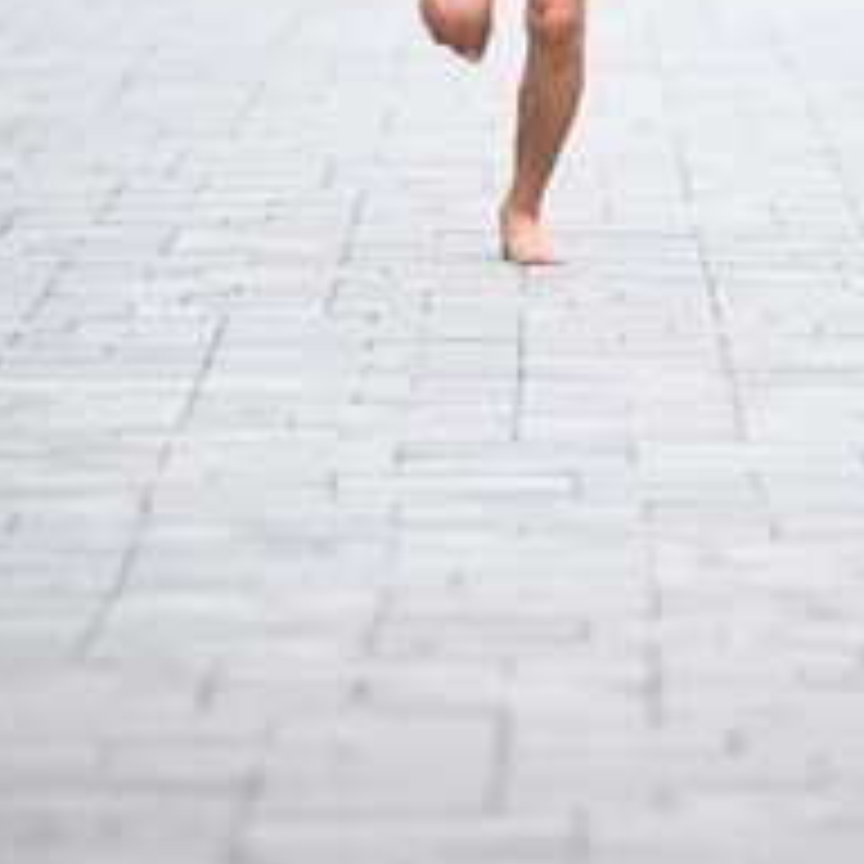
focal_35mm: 486
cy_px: -50
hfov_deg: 3.6
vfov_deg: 3.6
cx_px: 659
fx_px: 13724
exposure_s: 1/1250
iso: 1250
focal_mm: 200
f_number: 2.8
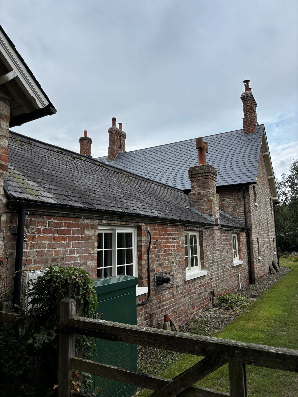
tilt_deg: +7.2
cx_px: 149
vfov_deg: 67.3
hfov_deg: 53.1
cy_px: 198
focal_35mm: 26
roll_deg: +1.2
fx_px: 298
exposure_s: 1/1037
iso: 50
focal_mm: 5.96
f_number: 1.6
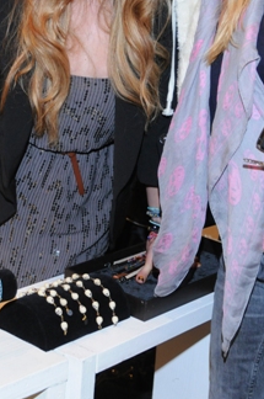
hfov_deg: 16.4
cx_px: 168
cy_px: 99
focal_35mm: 83
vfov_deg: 24.2
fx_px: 916
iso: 1000
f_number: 3.2
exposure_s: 1/125
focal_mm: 28
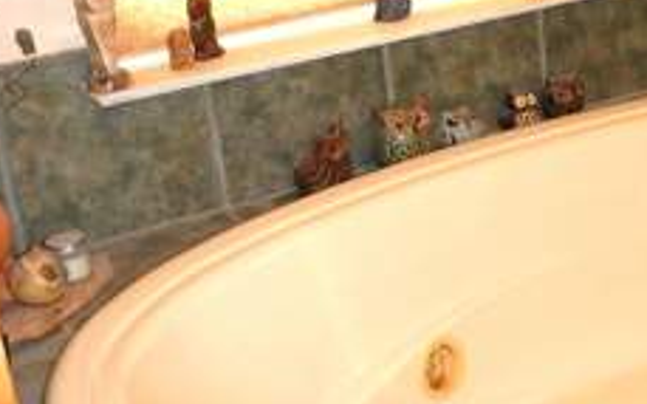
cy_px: 195
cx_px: 497
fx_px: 1216
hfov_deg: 29.3
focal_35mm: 69
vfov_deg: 18.9
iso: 200
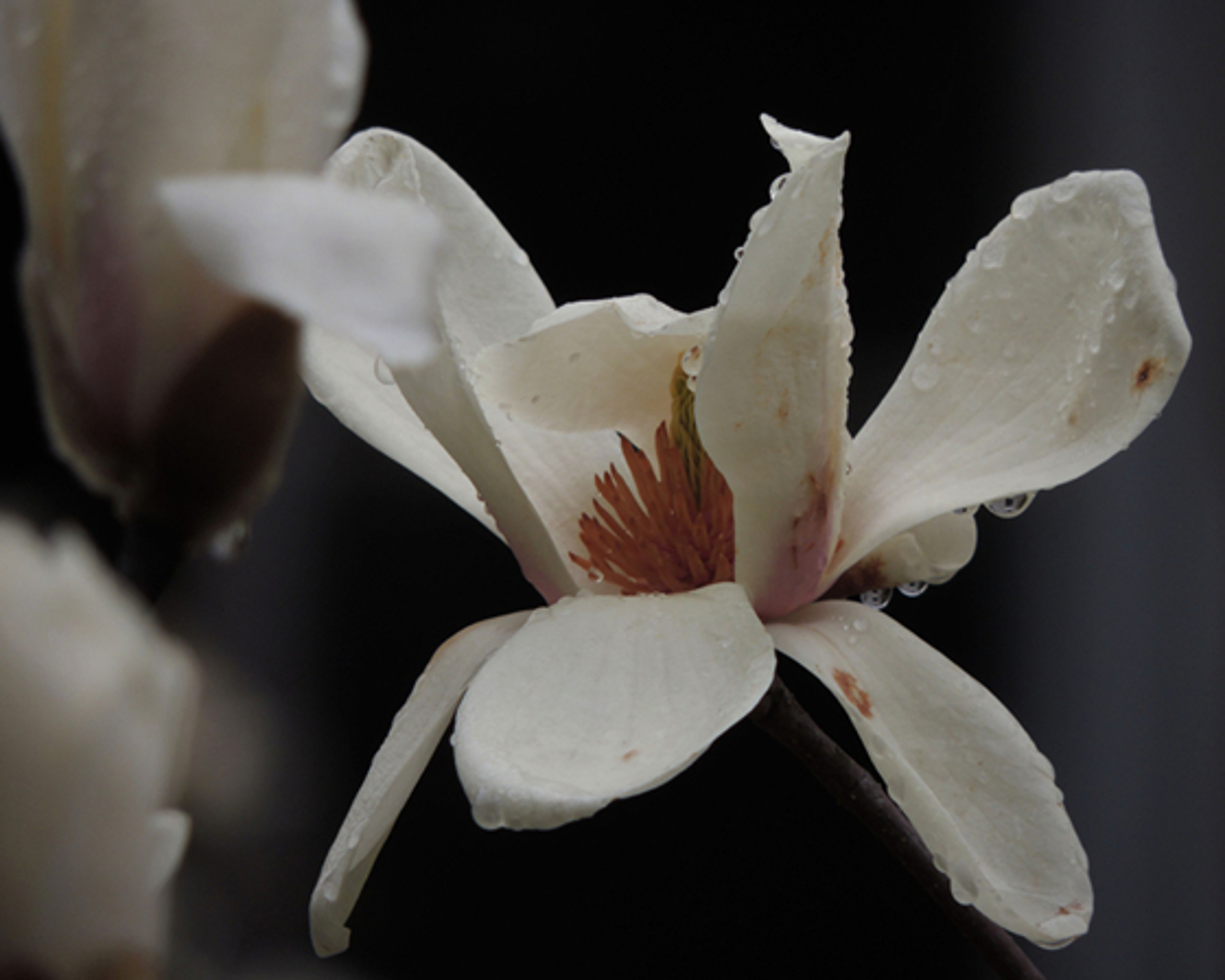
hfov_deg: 1.9
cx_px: 650
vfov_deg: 1.5
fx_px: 37923
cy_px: 490
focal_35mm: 1046
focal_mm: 180
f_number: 5.9
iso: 100
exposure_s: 1/200
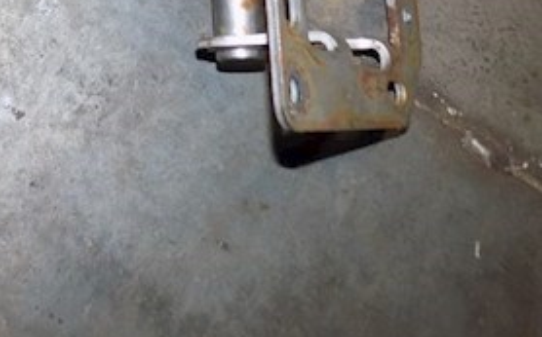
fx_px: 974
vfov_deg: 18.1
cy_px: -121
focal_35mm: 66
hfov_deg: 29.3
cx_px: 14
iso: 200
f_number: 3.2
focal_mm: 4.8
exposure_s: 1/30
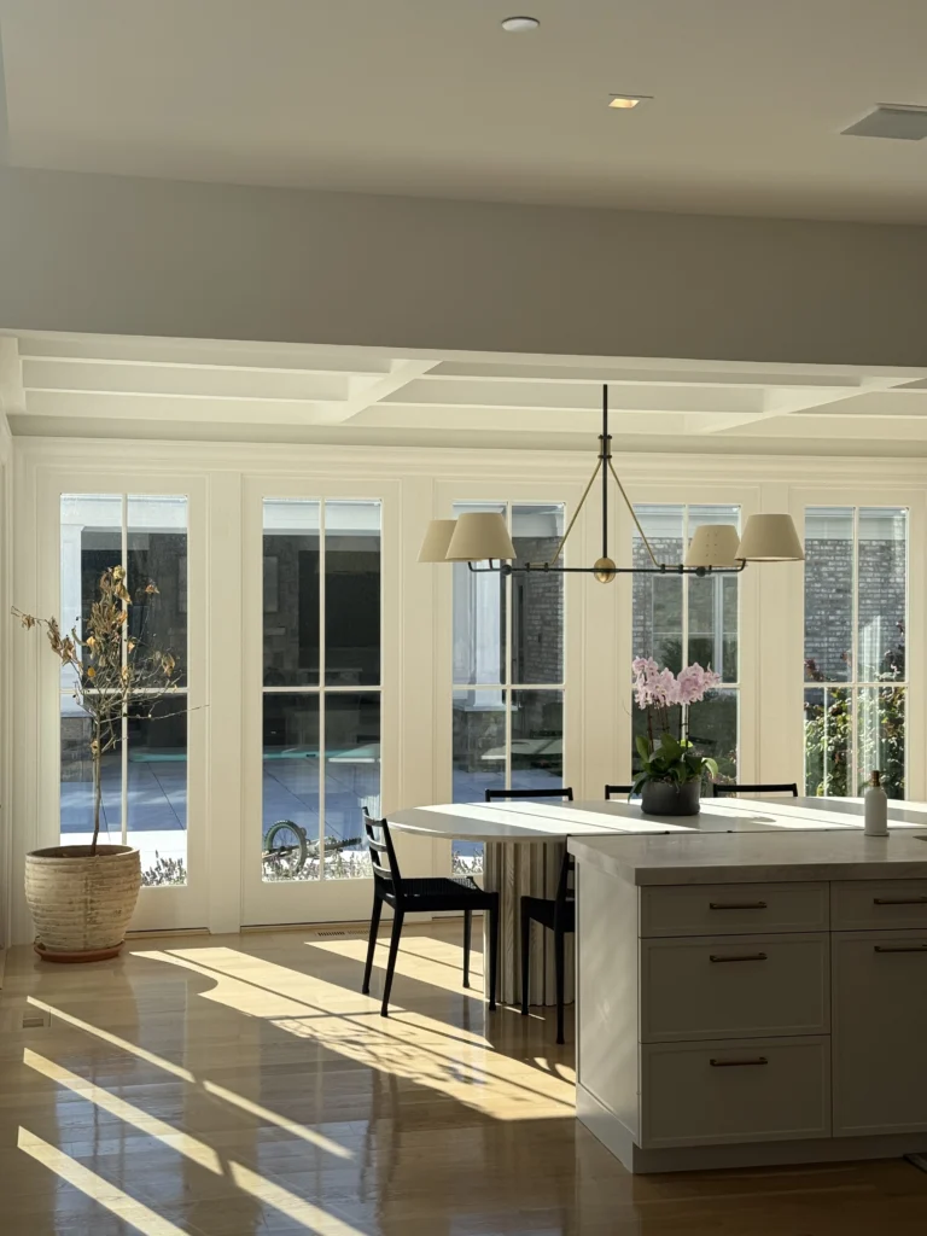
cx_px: 464
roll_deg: -0.8
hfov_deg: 30.3
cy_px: 618
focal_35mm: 48
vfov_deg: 39.7
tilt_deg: +0.6
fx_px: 1714
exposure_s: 1/2146
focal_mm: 6.76
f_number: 1.78
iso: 64
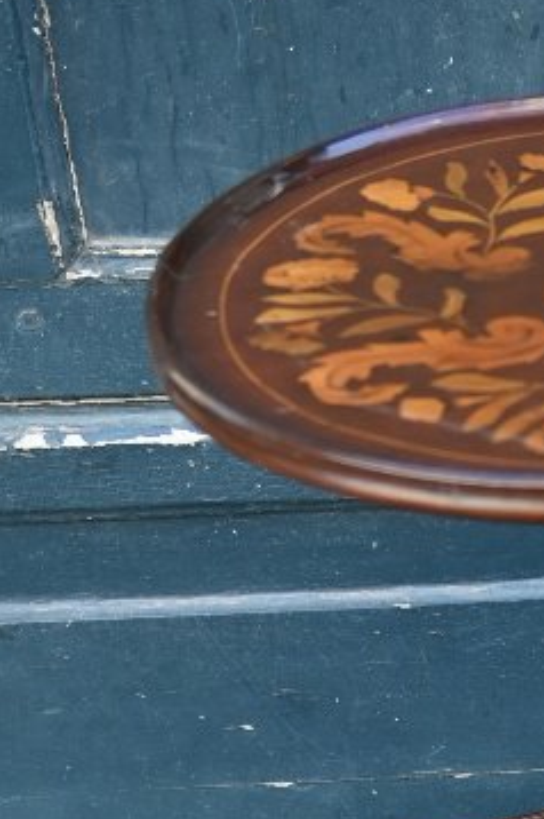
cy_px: 1228
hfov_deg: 12.4
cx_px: 761
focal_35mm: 106
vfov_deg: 17.4
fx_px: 2400
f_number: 4
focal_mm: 21
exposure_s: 1/250
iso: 400
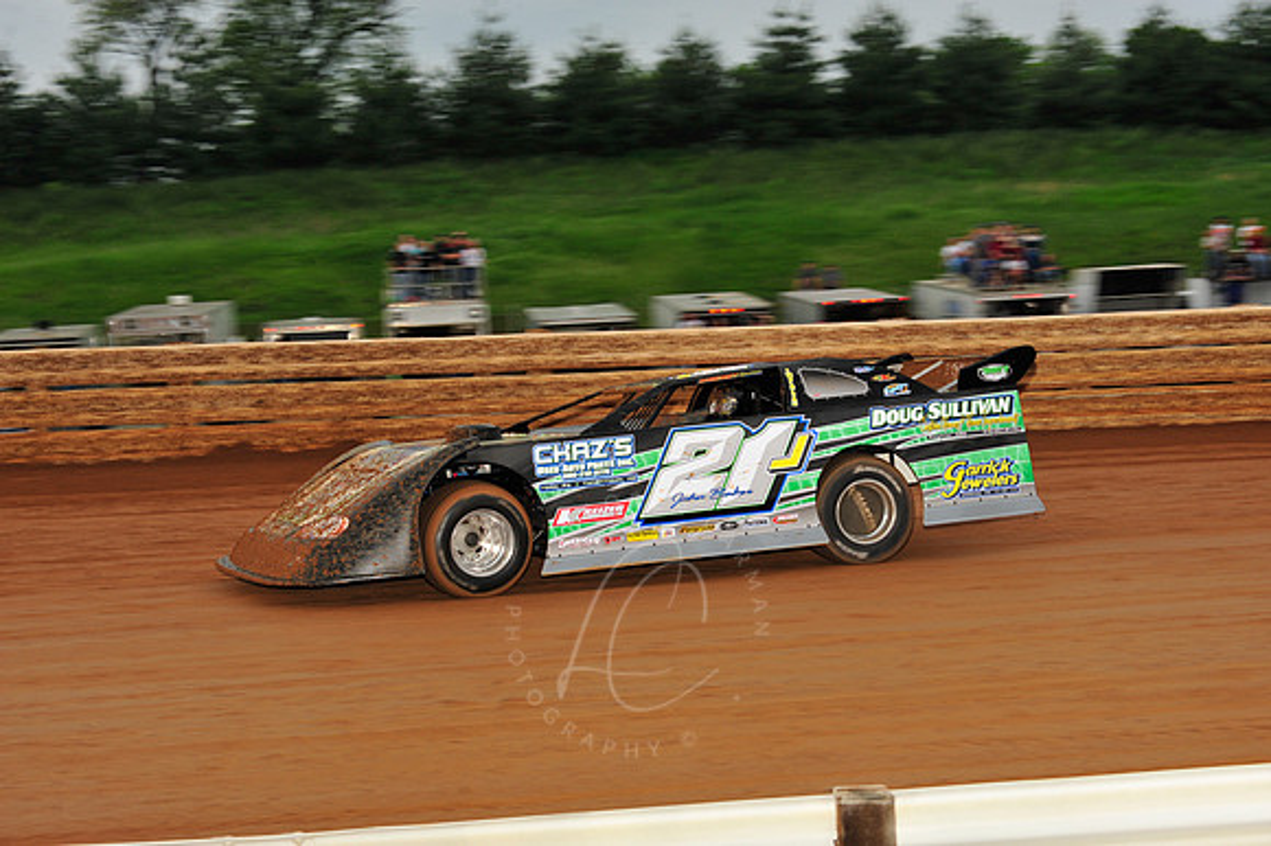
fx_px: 3246
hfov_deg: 22.2
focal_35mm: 92
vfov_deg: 14.8
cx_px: 636
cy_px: 423
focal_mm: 92
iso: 800
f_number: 7.1
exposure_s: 1/320
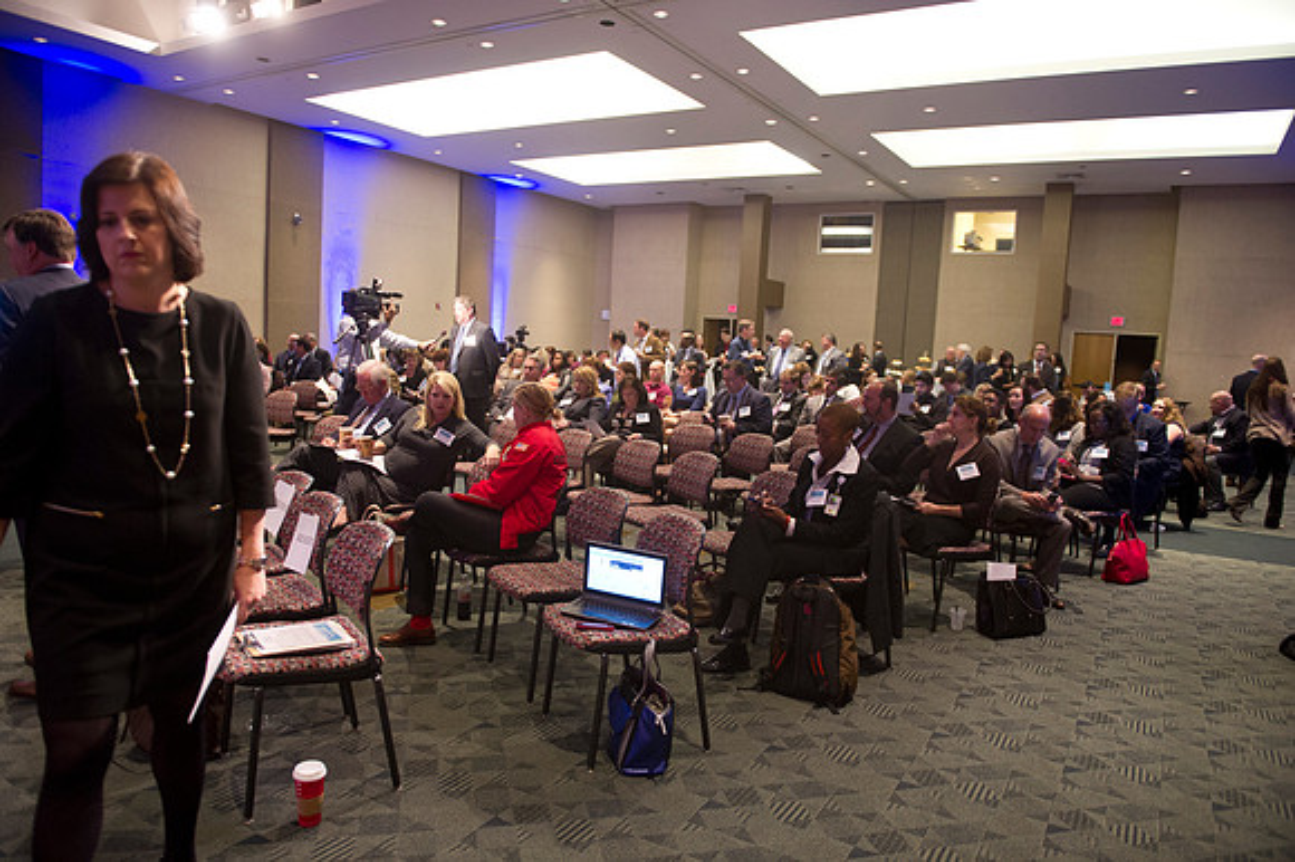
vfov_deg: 53.1
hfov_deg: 73.8
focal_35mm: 24
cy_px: 431
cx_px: 648
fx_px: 863
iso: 2500
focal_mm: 24
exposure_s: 1/80
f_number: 2.8
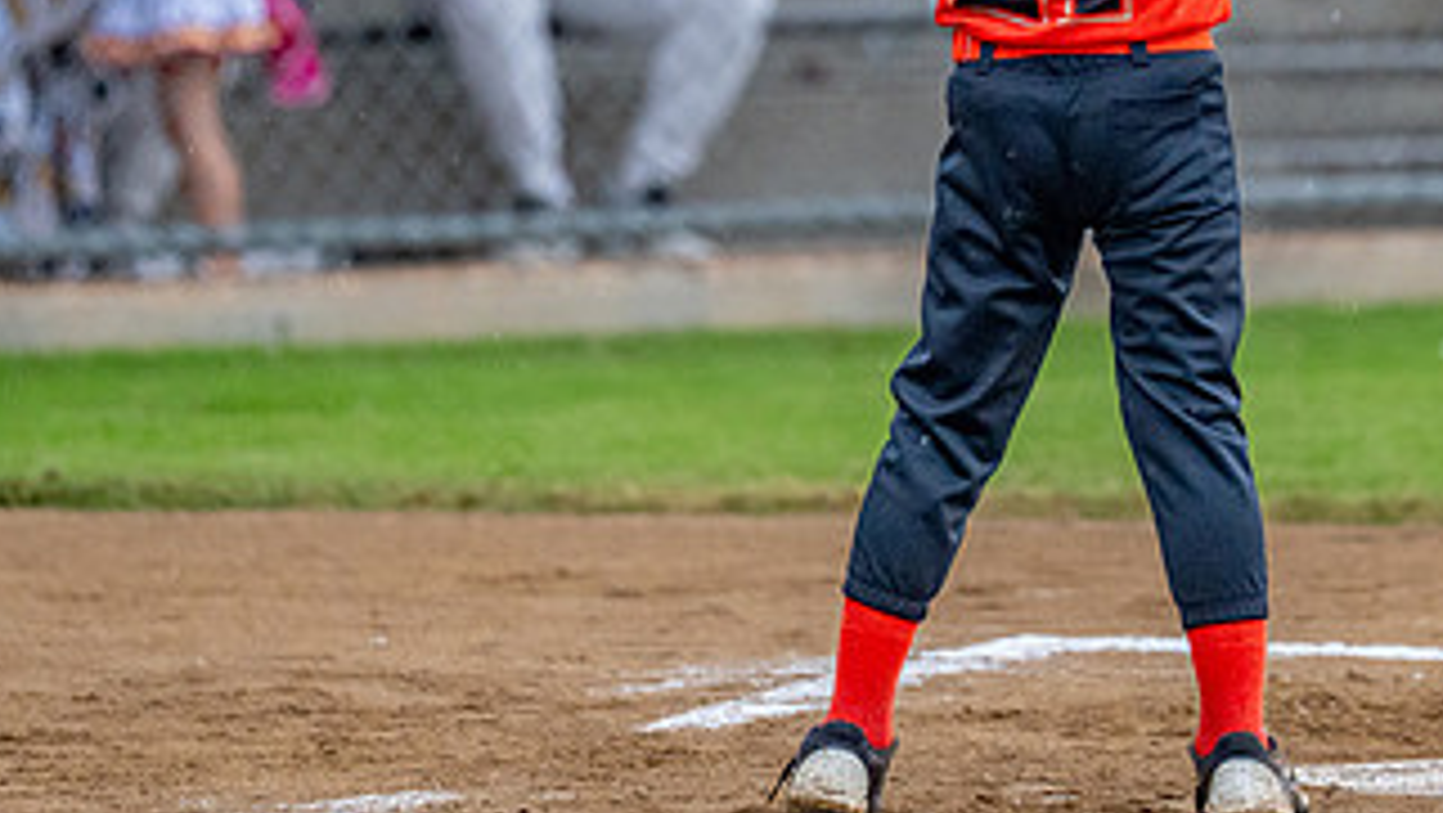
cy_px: -92
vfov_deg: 2.7
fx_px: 17381
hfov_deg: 4.8
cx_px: 1015
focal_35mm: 454
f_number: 2.8
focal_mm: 178
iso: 2000
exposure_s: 1/1000
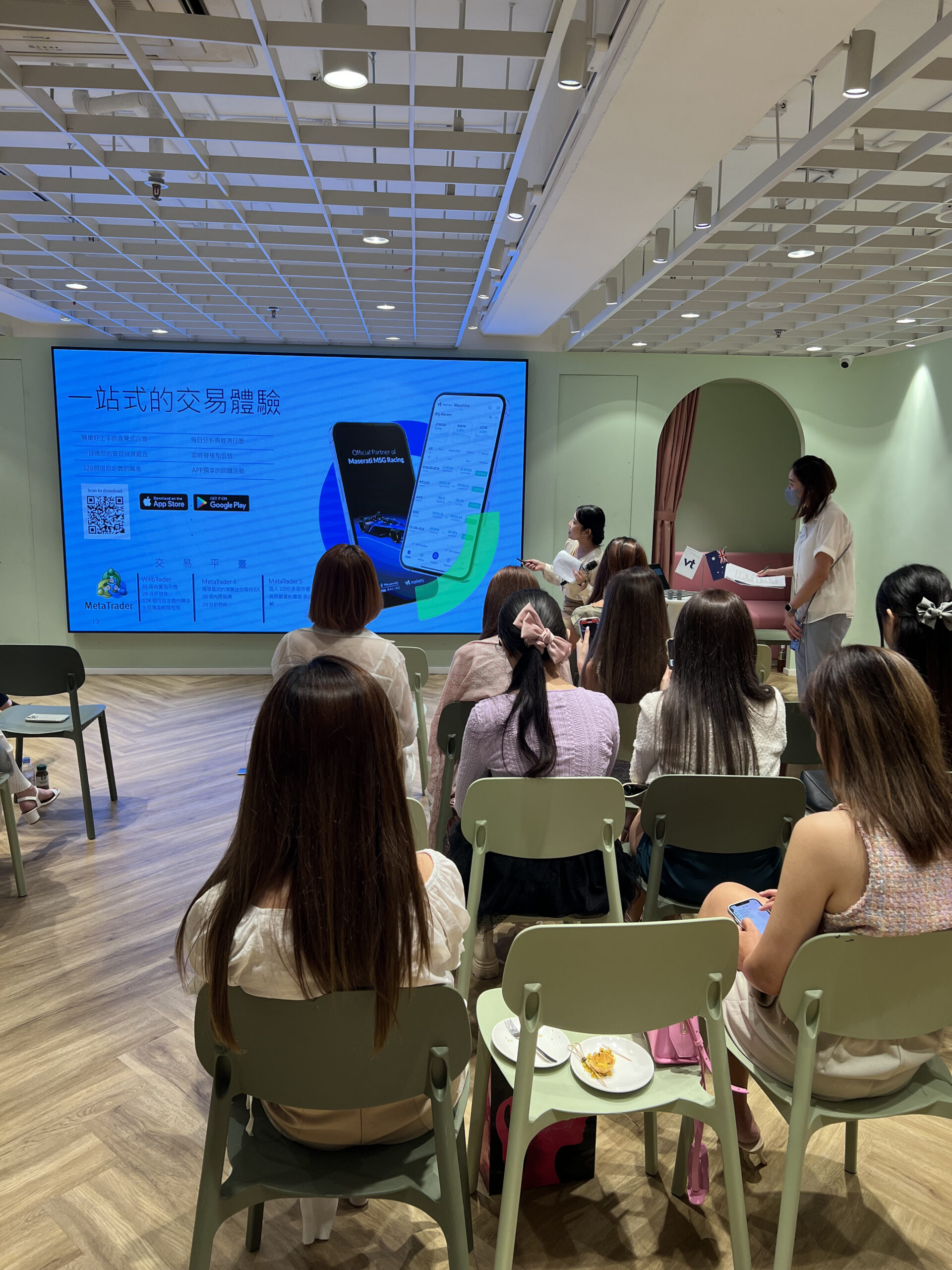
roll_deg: -0.7
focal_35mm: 26
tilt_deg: -9.4
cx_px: 476
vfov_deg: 67.3
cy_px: 635
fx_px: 953
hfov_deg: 53.1
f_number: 1.5
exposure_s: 1/93
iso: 50
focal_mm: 5.7
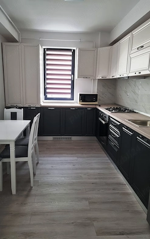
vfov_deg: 70.4
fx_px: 170
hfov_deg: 47.6
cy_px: 117
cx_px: 67
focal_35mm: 26
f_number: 1.8
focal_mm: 6.7
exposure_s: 1/100
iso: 250
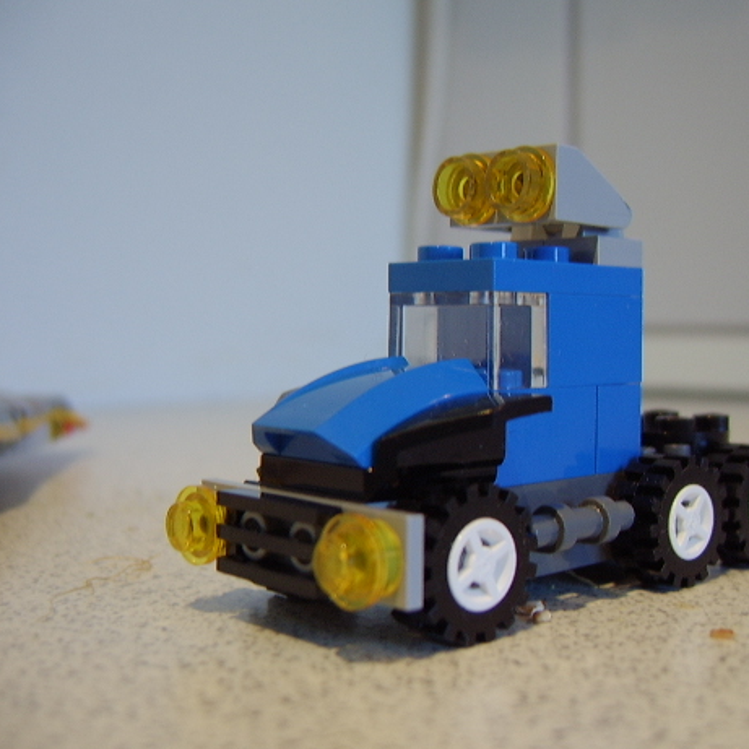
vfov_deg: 43.9
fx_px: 930
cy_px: 382
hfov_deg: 43.1
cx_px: 515
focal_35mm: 38
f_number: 2.7
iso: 100
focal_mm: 8.13
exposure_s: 1/36
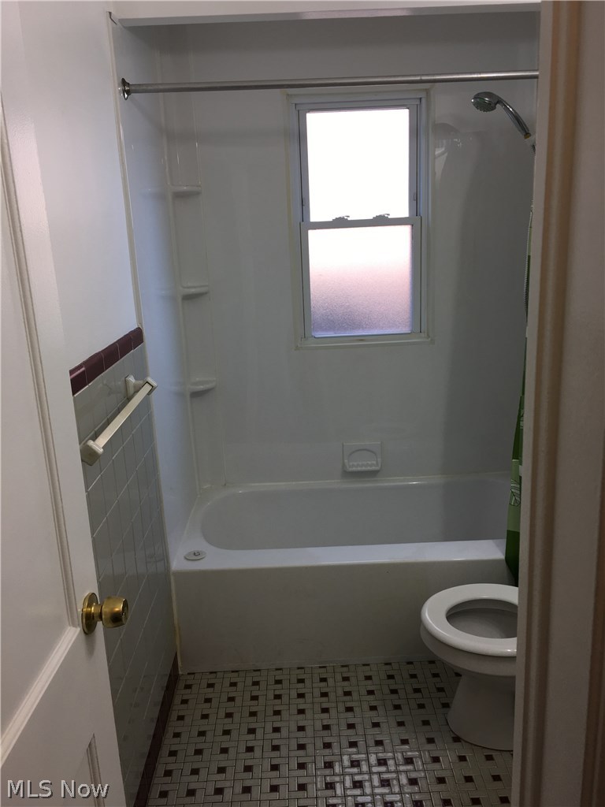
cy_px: 404
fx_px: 676
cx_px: 302
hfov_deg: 48.2
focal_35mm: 29
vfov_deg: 61.7
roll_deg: +2.0
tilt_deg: -13.7
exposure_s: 1/60
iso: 32
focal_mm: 4.15
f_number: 2.2
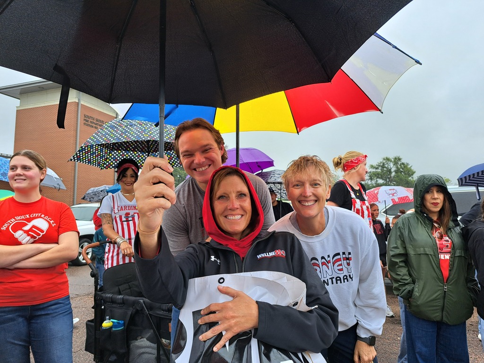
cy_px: 182
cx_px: 242
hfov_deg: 71.6
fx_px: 336
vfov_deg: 56.8
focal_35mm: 24
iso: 50
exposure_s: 1/142
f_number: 1.8
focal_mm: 5.23
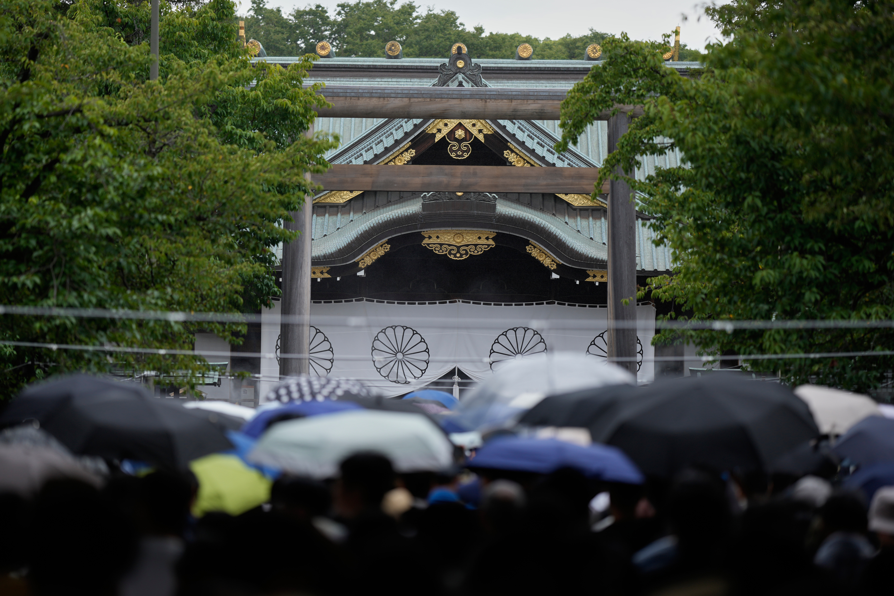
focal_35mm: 135
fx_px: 3352
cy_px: 298
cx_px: 447
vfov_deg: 10.2
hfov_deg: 15.2
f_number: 1.8
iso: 160
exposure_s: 1/2000
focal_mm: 135
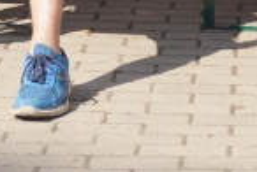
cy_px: -222
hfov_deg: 7.0
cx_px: 468
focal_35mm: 287
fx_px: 2051
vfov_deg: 4.7
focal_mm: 35
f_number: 5.6
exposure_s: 1/250
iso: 100
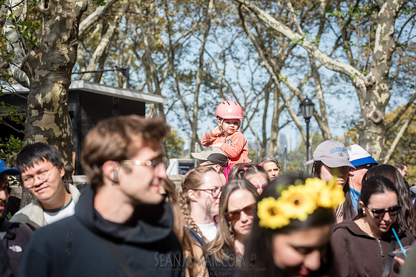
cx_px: 208
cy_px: 138
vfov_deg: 14.9
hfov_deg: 22.1
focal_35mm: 92
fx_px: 1063
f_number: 5
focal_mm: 92
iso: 1000
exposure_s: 1/4000
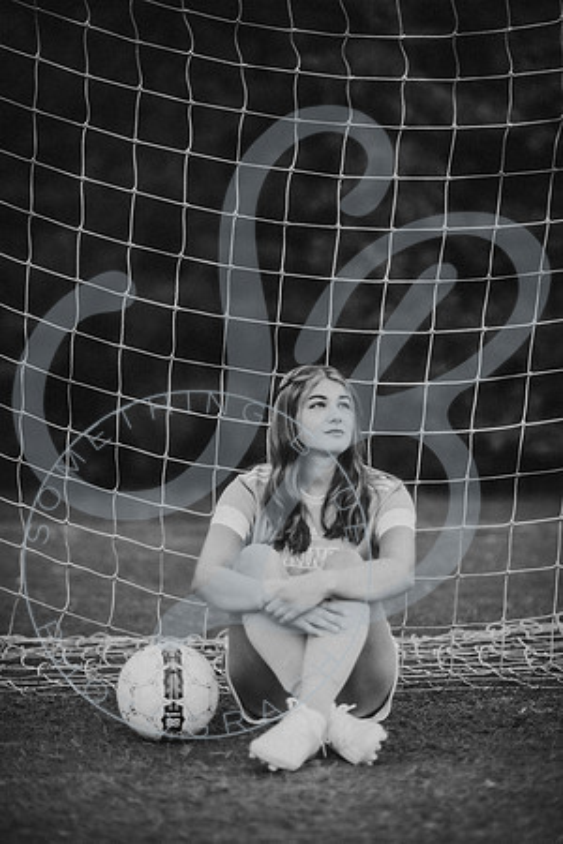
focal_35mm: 85
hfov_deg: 16.1
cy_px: 422
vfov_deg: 23.9
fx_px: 1994
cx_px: 282
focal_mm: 85
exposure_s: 1/320
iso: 100
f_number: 1.8
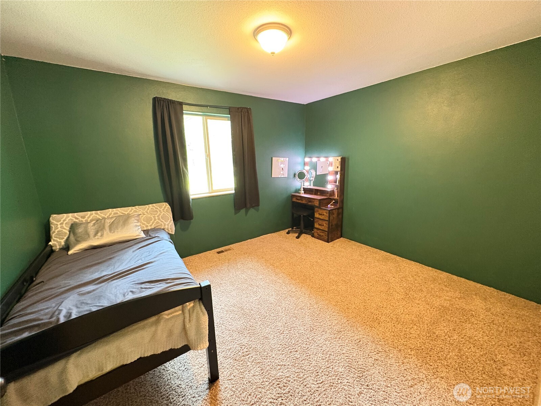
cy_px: 203
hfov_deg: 102.1
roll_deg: +1.7
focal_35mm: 14
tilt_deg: -13.1
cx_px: 270
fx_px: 219
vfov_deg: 85.7
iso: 800
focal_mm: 2.22
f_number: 2.2
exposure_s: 1/30
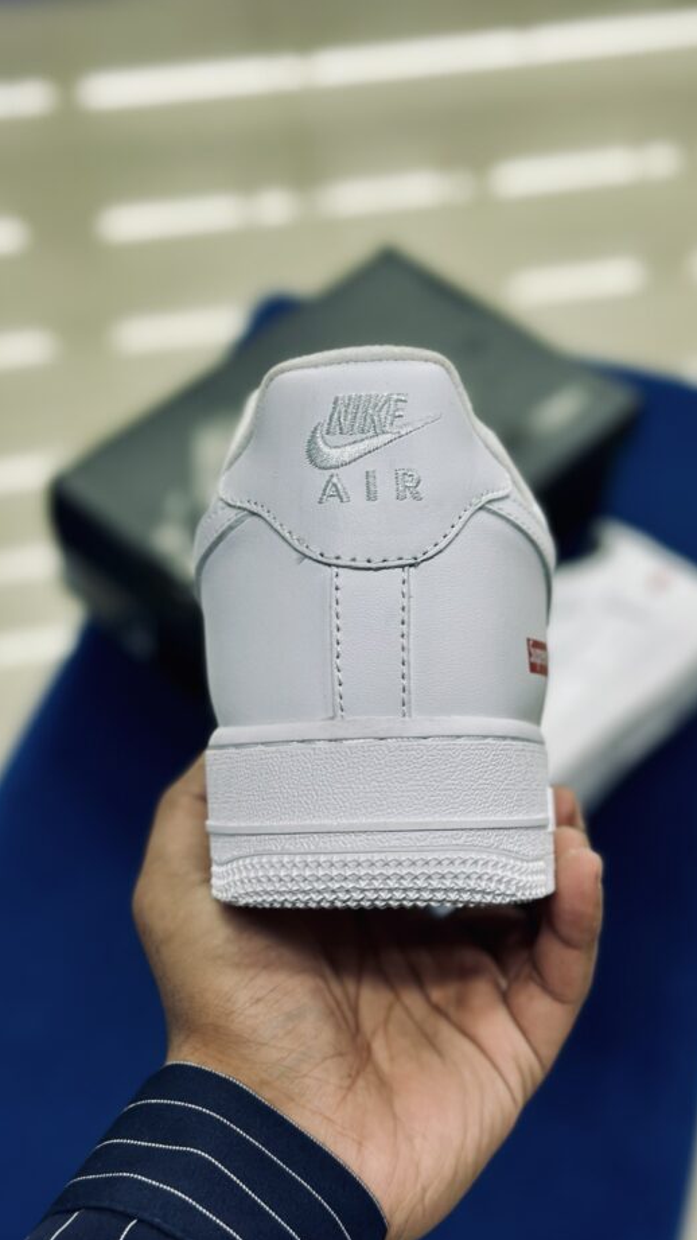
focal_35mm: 53
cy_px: 623
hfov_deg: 22.6
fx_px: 1742
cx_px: 362
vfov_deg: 39.2
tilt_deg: -52.0
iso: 64
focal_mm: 6.86
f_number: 1.78
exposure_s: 1/141
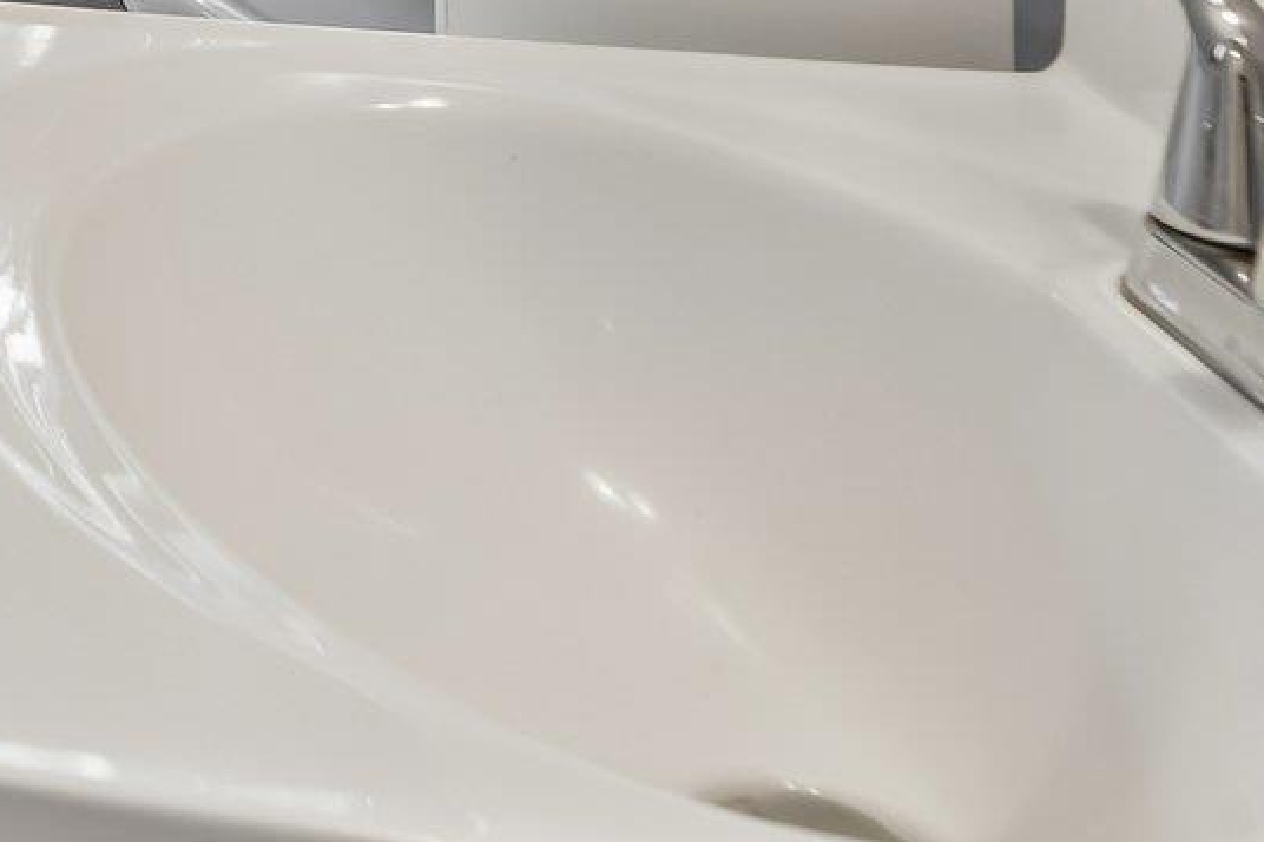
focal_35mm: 65
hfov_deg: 21.7
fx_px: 2281
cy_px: -640
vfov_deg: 17.3
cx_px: -931
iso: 250
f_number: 9
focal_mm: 17
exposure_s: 1/6
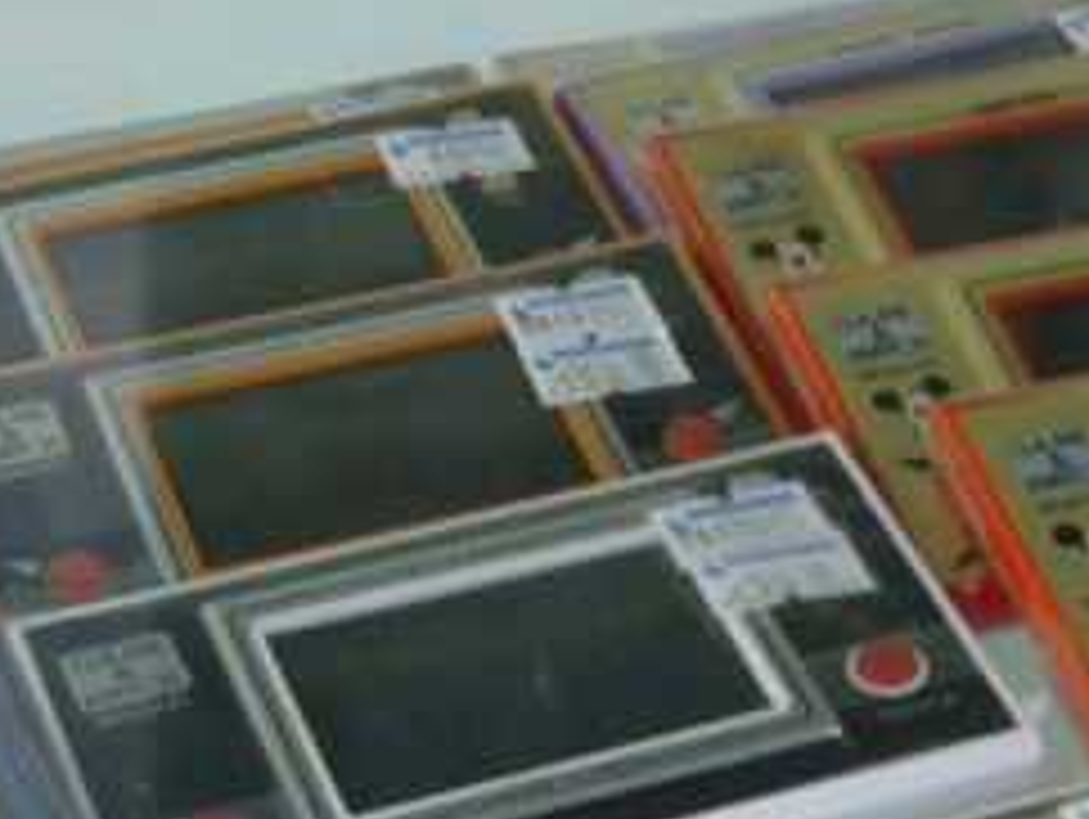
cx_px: 986
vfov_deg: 13.3
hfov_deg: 17.4
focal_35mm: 111
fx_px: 3495
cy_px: 603
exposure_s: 1/15
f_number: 2.8
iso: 100
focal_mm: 5.8
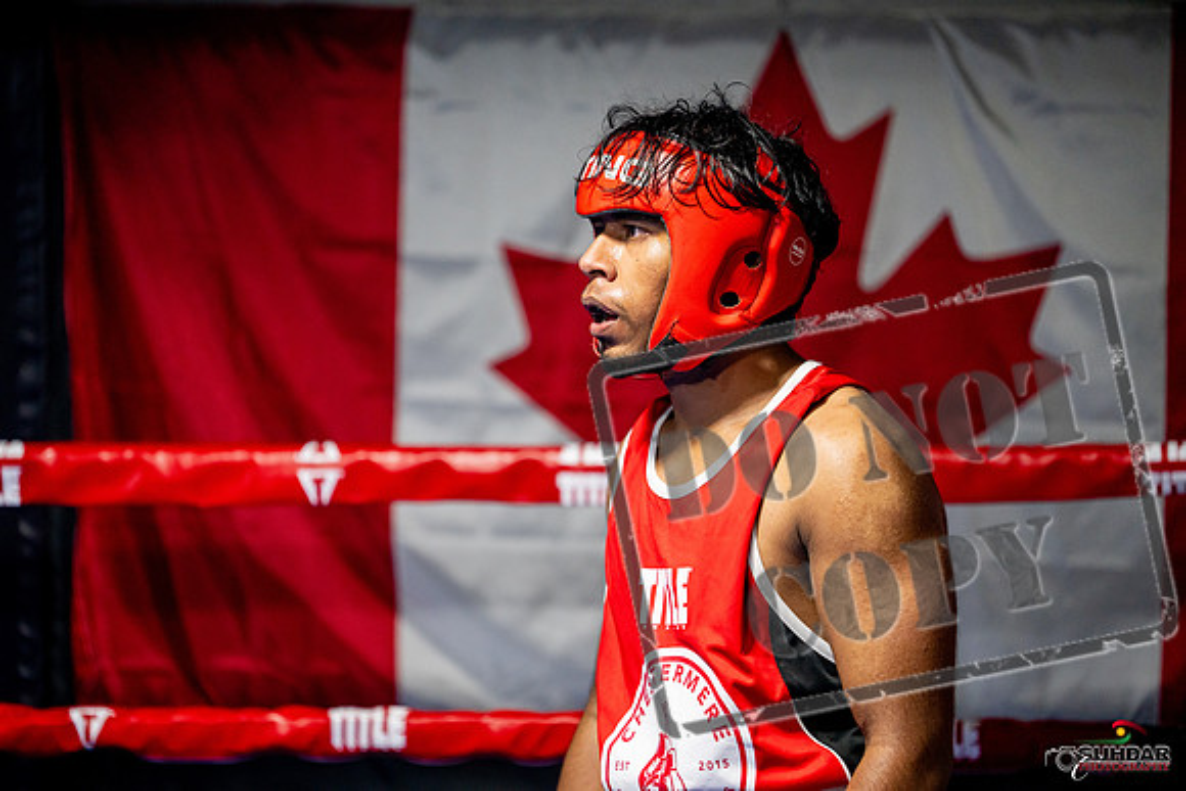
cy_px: 396
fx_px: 4943
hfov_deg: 13.7
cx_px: 593
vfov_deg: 9.2
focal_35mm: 150
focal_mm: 150
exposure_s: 1/800
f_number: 2
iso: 3200
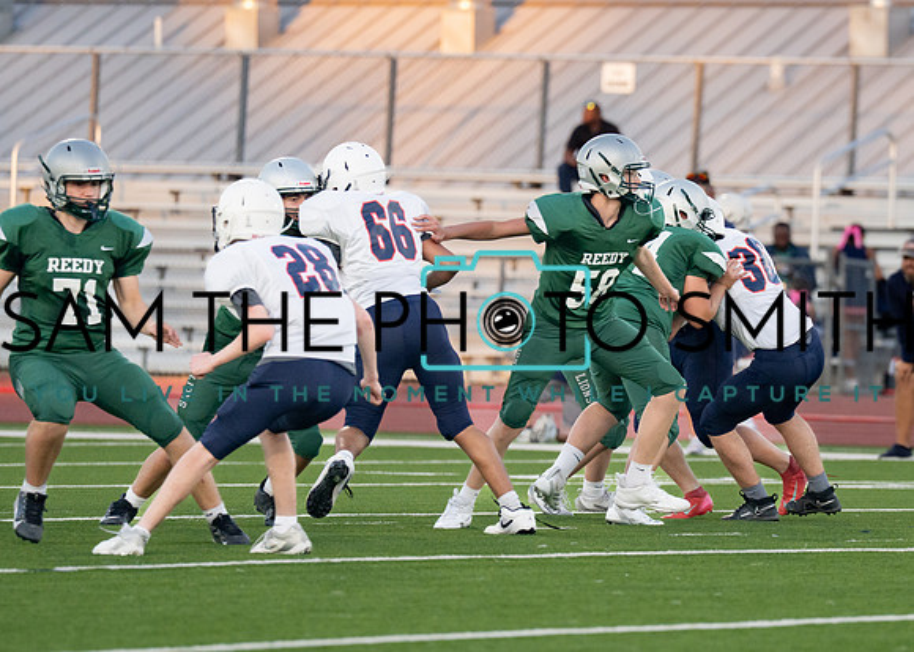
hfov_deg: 5.1
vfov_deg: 3.6
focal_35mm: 397
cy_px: 285
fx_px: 10301
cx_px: 796
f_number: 2.8
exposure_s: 1/2000
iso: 800
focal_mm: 200
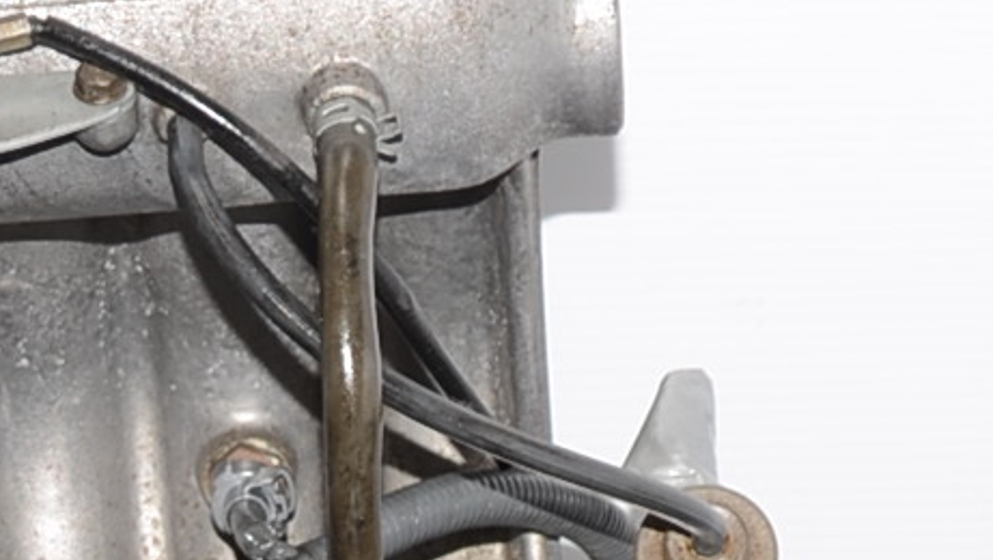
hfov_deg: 10.7
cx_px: 289
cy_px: 1206
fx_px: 5296
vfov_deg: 5.9
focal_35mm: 201
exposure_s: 1/100
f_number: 5
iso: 100
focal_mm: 24
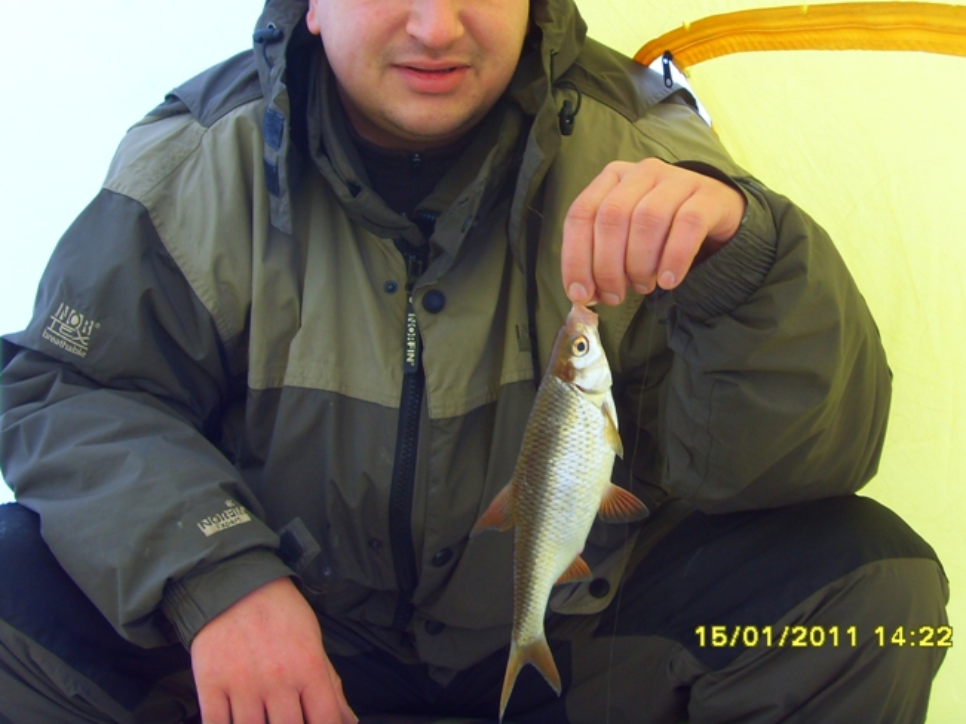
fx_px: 1283
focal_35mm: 46
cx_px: 500
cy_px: 300
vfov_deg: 31.4
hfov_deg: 41.2
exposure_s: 1/60
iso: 100
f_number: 3.5
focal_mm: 6.6
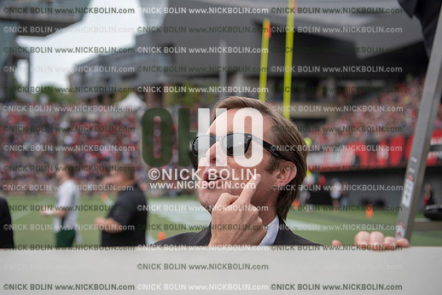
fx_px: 688
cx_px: 202
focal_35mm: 56
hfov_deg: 35.6
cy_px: 149
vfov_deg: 24.2
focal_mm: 50
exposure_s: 1/500
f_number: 3.5
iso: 250
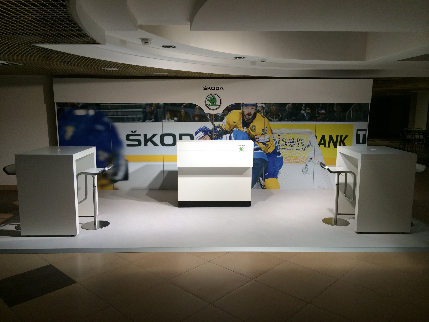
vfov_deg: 46.8
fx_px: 372
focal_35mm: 30
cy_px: 161
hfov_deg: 60.0
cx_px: 214
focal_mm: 4.12
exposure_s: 1/120
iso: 64
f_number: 2.2
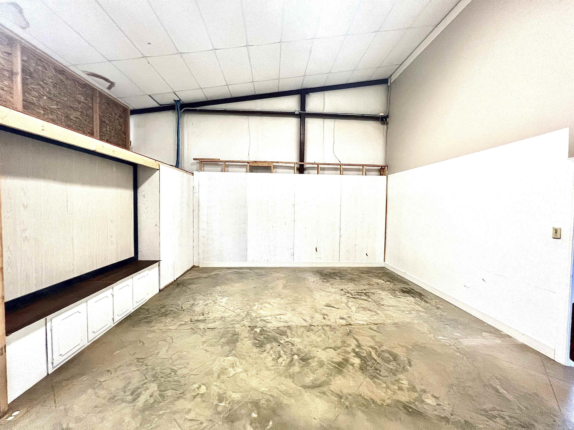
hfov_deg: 106.2
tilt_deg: -2.3
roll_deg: -1.0
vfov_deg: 89.9
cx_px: 287
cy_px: 215
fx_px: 216
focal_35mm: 13
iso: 250
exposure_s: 1/60
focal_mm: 1.57
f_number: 1.8
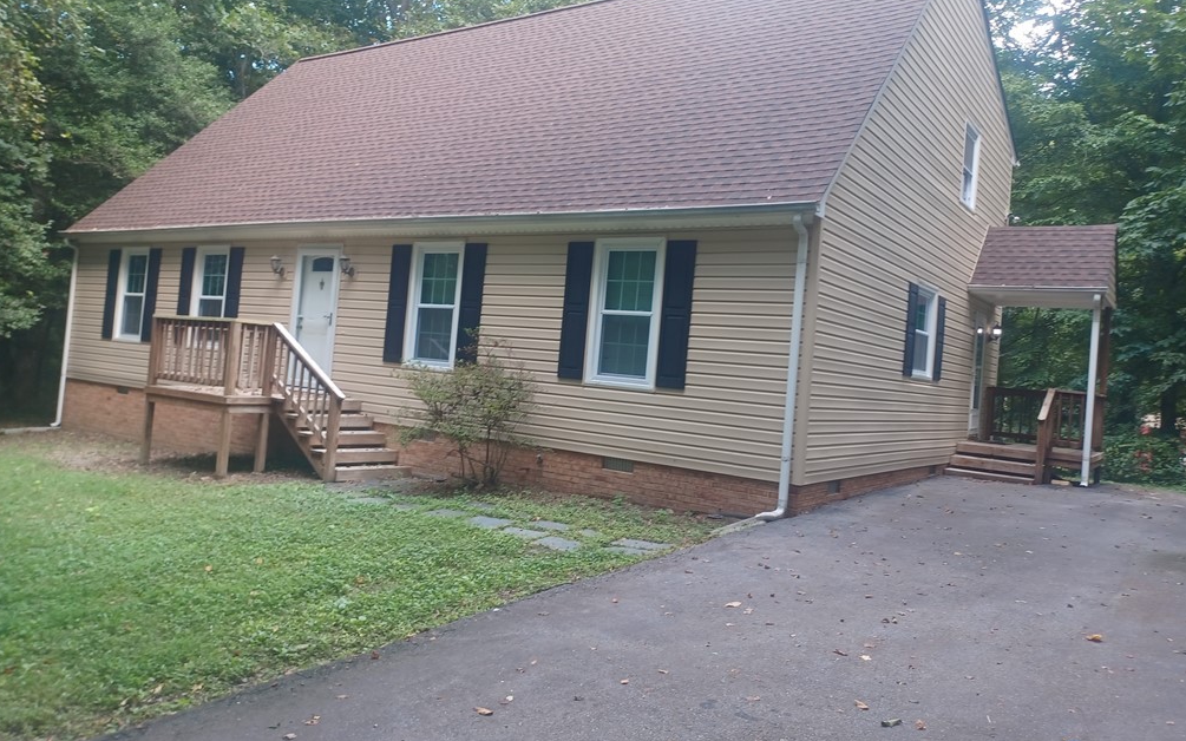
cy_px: 348
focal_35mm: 27
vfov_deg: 46.0
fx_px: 873
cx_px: 590
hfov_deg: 68.4
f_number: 1.8
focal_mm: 4.6
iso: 80
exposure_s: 1/50
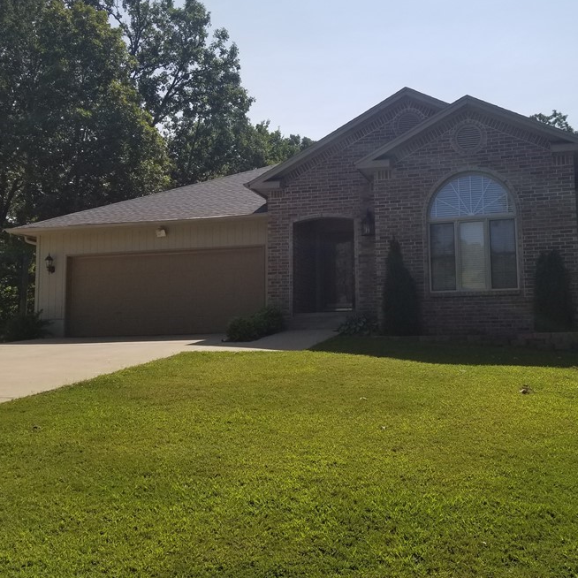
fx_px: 680
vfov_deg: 46.0
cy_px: 263
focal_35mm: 36
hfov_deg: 45.6
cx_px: 367
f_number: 1.7
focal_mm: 4.3
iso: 50
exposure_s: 1/3744
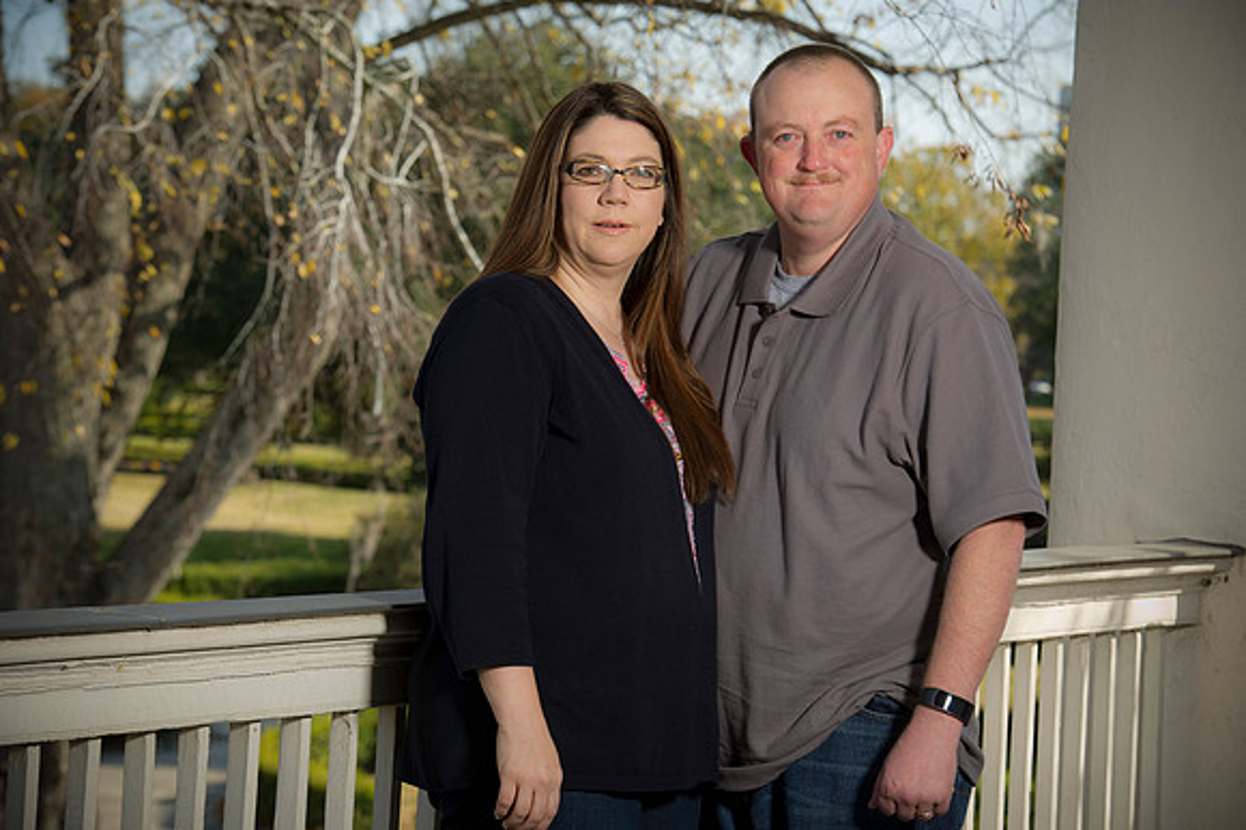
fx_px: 4151
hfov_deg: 17.1
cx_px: 623
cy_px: 415
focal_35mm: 120
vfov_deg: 11.4
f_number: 8
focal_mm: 120
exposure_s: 1/160
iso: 160
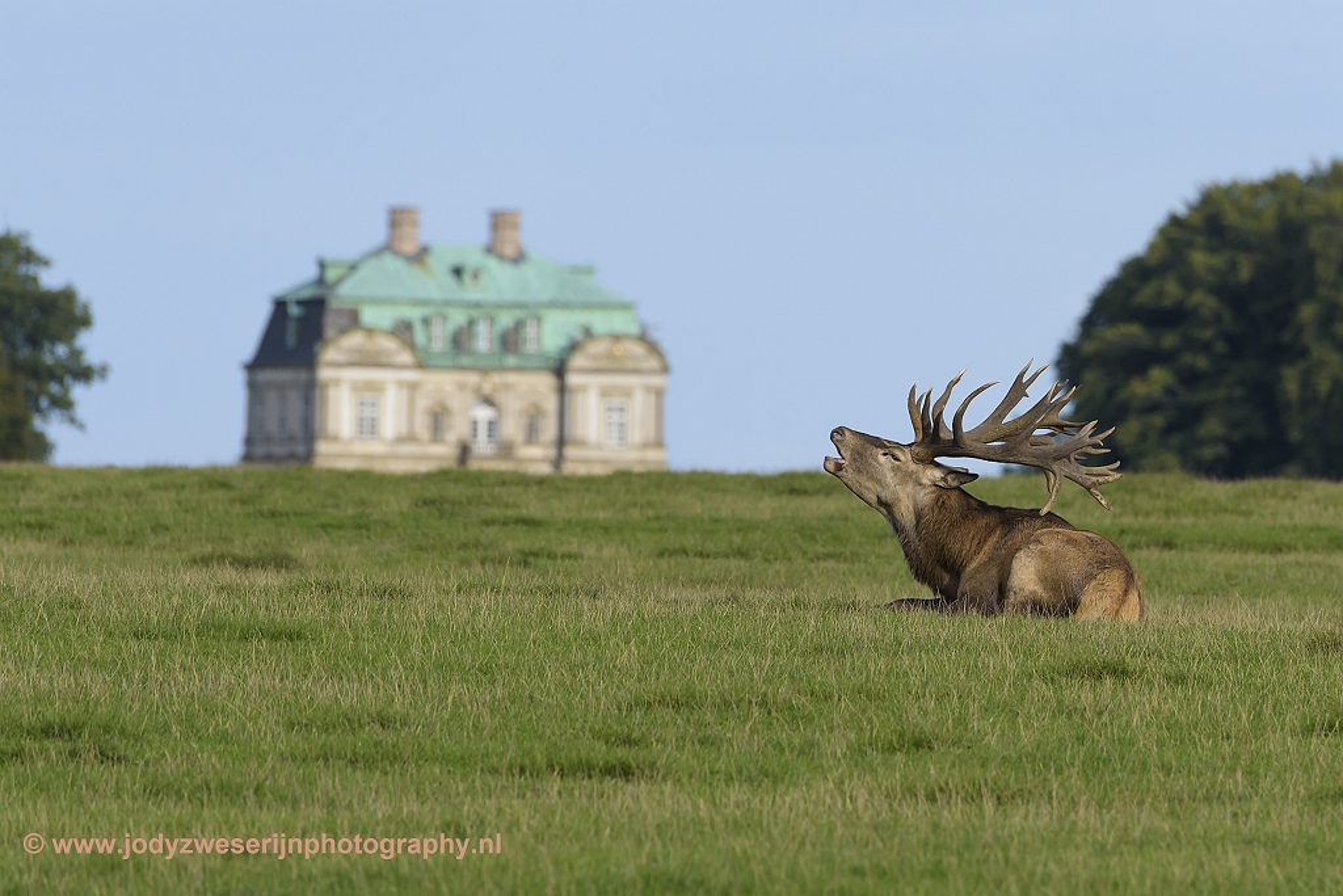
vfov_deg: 3.4
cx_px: 672
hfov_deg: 5.2
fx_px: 14923
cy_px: 448
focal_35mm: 400
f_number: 8
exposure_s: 1/1000
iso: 500
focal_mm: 400
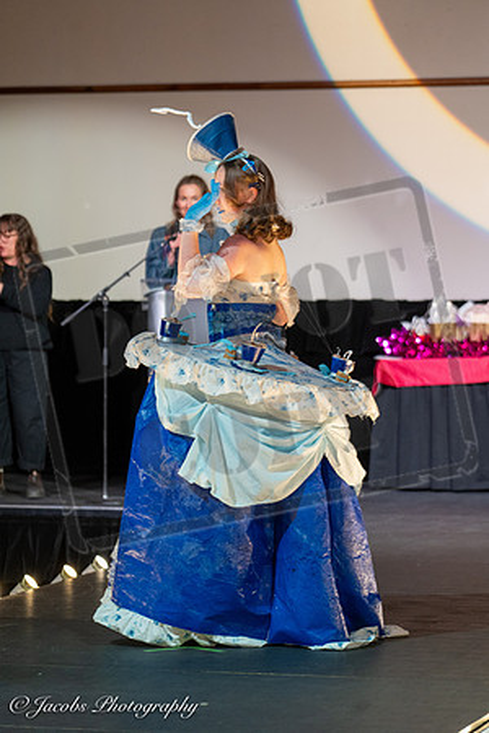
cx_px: 244
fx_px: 2975
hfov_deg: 9.4
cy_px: 366
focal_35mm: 146
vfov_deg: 14.1
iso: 2000
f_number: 4
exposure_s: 1/200
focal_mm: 146
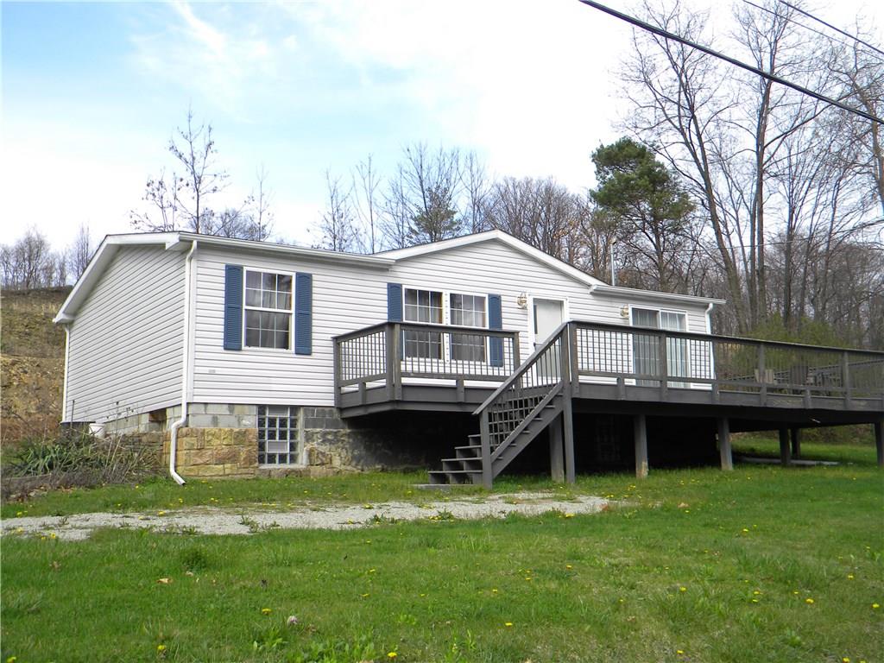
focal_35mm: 36
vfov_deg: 39.7
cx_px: 442
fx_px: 919
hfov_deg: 51.4
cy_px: 332
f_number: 3.7
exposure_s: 1/426
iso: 80
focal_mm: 6.4
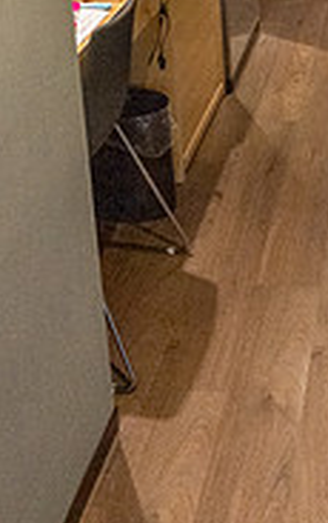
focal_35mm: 60
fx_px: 855
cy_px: -91
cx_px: 308
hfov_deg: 21.2
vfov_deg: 29.6
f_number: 8
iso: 25600
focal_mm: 24
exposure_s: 1/160
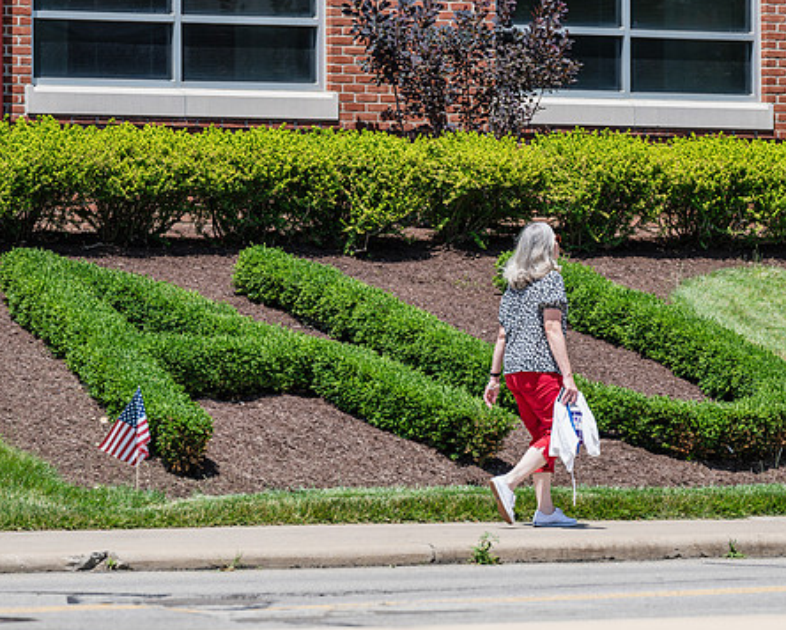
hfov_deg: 7.9
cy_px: 330
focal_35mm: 245
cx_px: 418
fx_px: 5704
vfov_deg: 6.3
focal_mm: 200
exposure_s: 1/500
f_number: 4.5
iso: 80
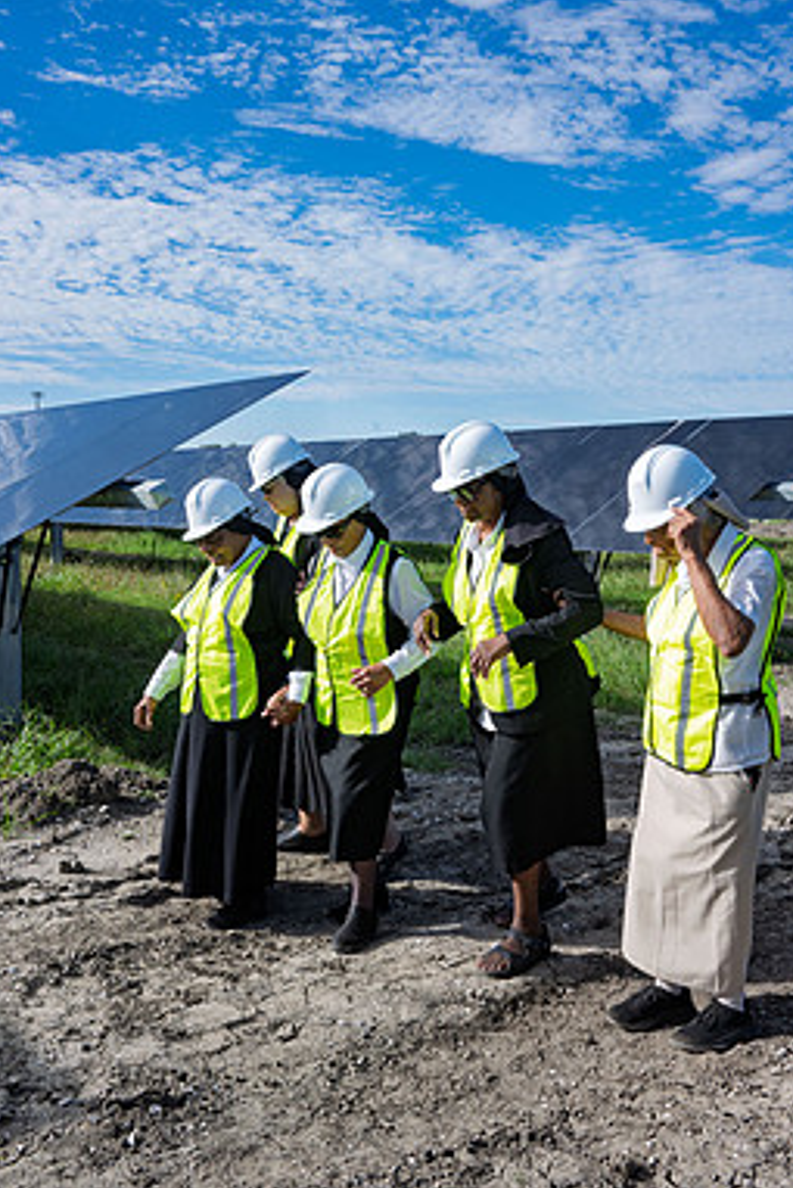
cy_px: 547
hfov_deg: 40.0
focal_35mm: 33
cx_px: 358
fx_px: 1089
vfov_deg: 57.1
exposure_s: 1/250
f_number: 14
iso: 200
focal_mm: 28
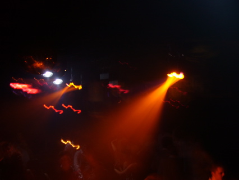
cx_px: 120
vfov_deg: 40.7
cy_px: 90
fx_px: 242
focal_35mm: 35
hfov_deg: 52.6
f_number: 2.8
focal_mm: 5.8
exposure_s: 2
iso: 80
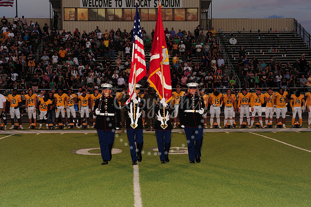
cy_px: 104
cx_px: 156
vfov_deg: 20.6
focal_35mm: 66
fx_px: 570
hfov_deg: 30.5
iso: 640
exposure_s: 1/80
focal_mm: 66
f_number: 7.1
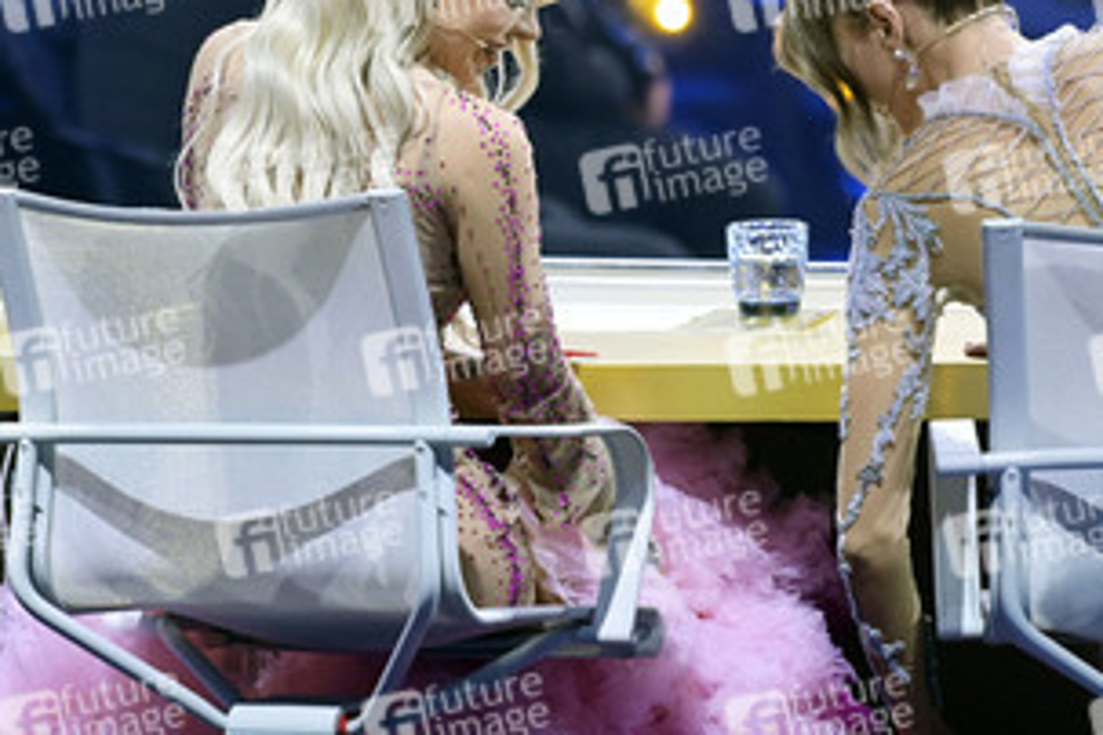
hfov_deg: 3.7
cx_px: 723
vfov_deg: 2.5
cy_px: 262
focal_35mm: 550
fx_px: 16850
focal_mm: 370
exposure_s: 1/320
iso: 10000
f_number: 5.6
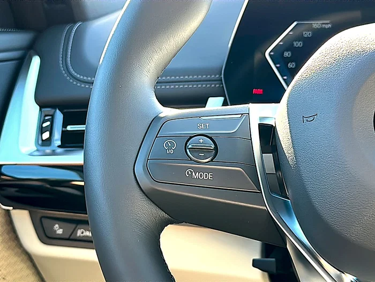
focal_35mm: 45
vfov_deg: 32.2
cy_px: 141
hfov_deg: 42.1
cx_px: 188
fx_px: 487
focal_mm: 6.86
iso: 125
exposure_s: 1/176
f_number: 1.78
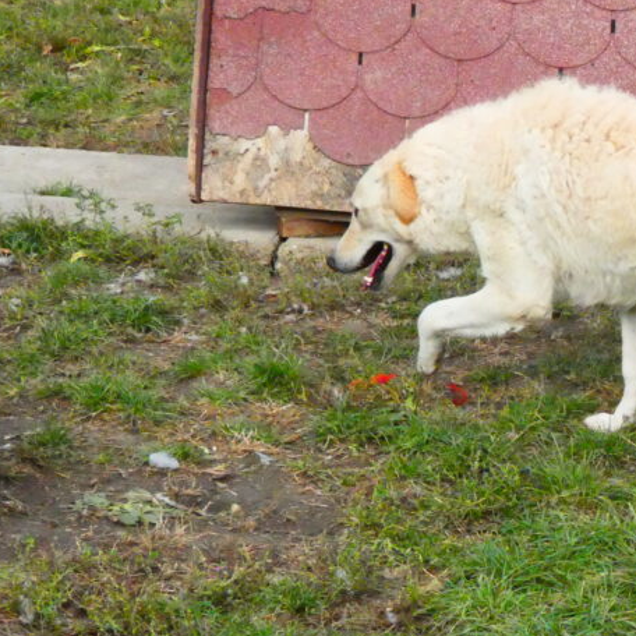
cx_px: 679
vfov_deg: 12.6
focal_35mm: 139
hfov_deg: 12.4
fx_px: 2889
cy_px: 377
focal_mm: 12.5
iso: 1000
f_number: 5.6
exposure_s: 1/1300
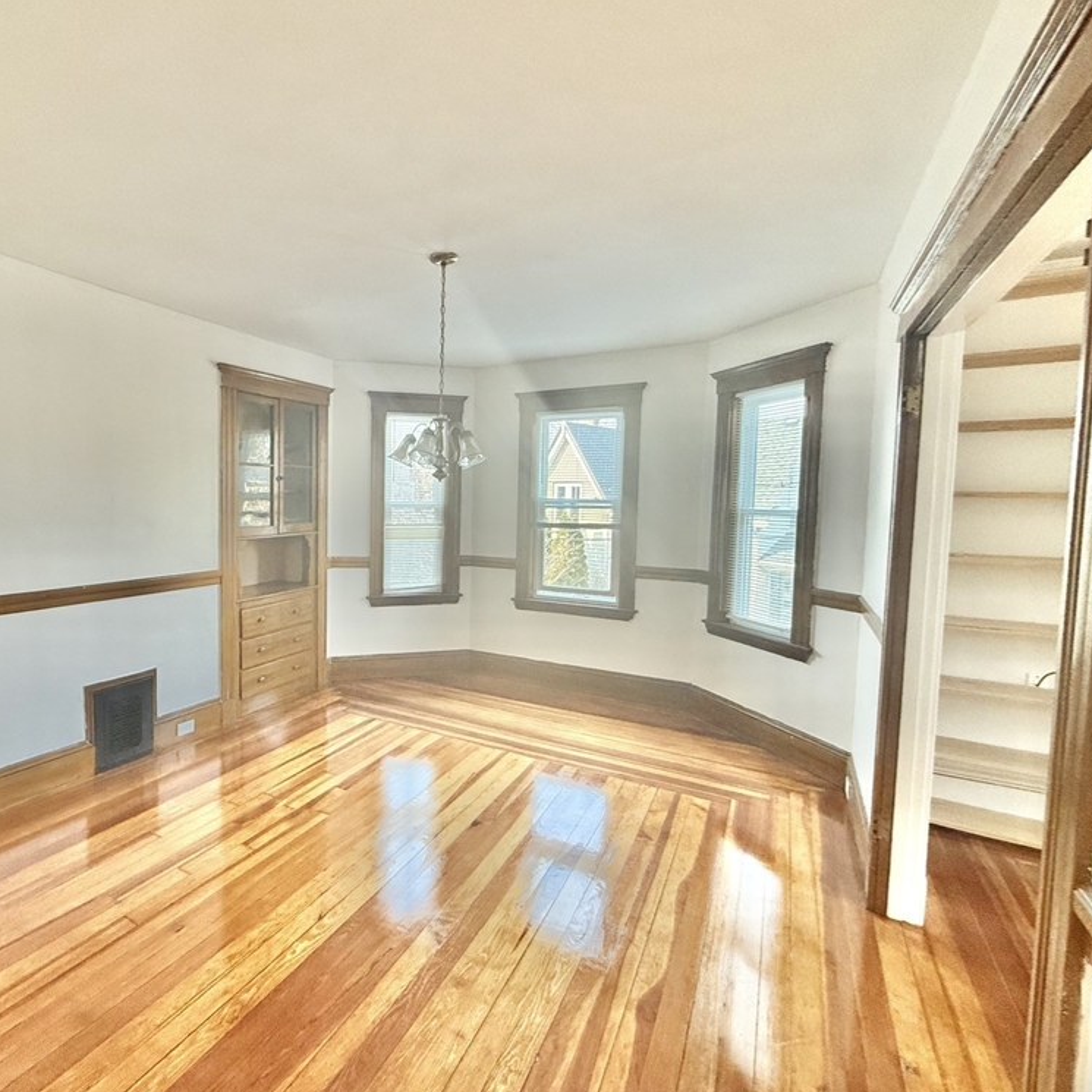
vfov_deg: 84.0
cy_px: 536
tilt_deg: -2.8
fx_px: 607
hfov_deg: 82.4
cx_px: 409
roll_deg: -0.6
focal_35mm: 17
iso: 400
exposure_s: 1/120
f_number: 2.2
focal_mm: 2.22
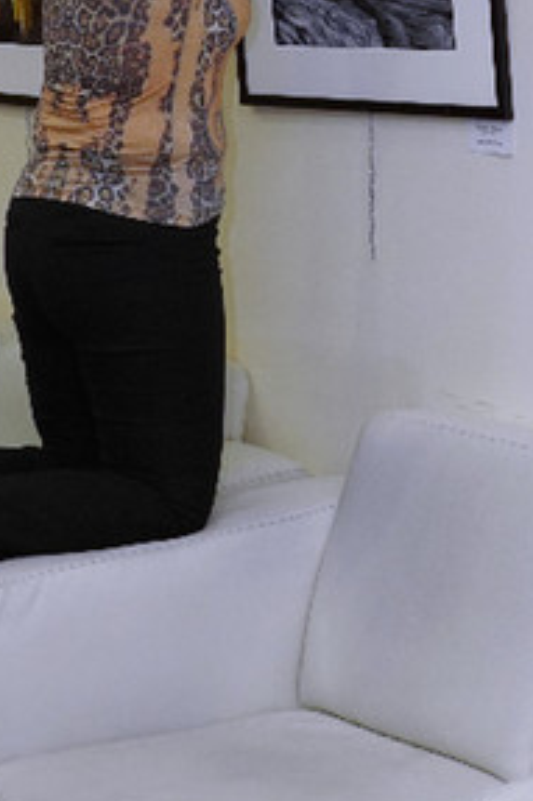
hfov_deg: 12.0
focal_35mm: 113
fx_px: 2512
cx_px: 460
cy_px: -47
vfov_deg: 17.6
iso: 800
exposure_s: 1/160
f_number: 4
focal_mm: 24
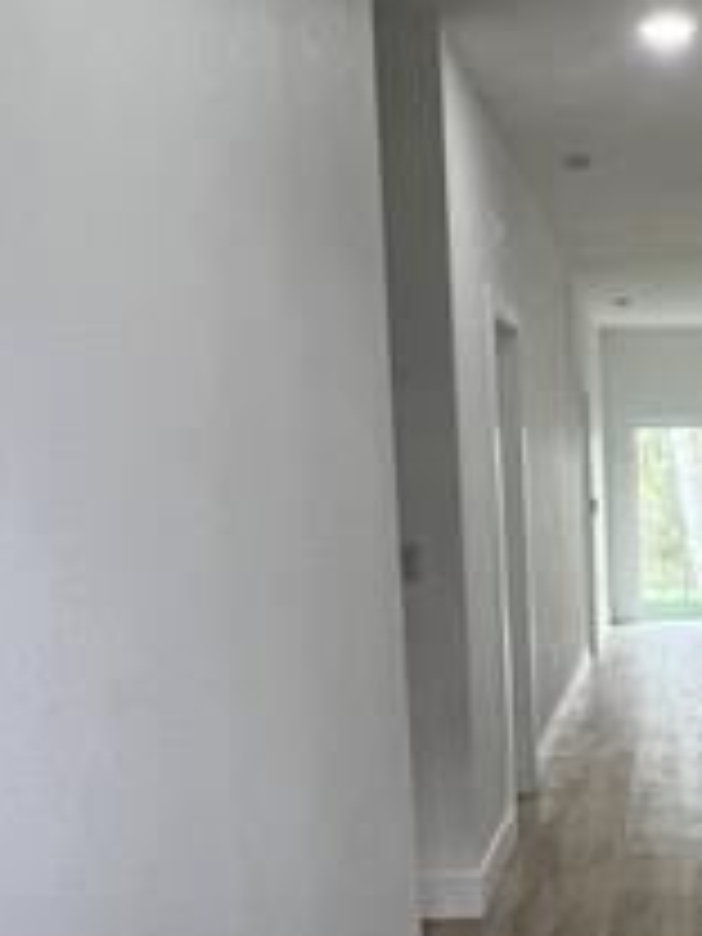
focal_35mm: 48
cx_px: 770
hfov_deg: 27.7
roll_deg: +2.1
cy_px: 644
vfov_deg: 39.1
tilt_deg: -4.7
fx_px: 1298
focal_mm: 1.57
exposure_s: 1/120
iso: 100
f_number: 1.8
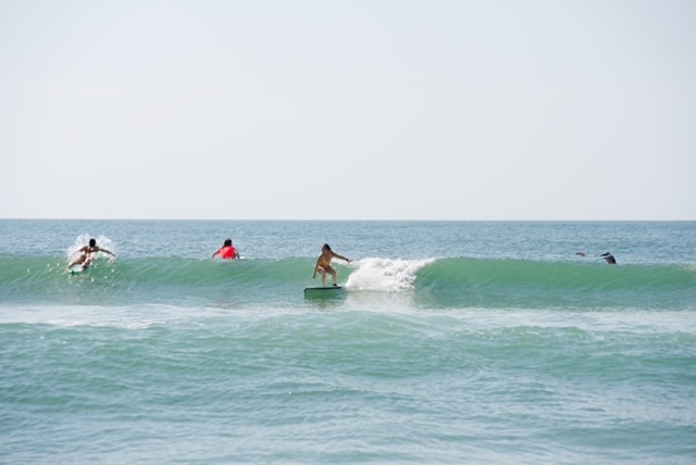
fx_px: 2903
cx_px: 348
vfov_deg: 9.2
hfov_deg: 13.7
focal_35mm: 150
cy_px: 232
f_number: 6.3
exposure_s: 1/400
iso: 80
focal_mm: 150
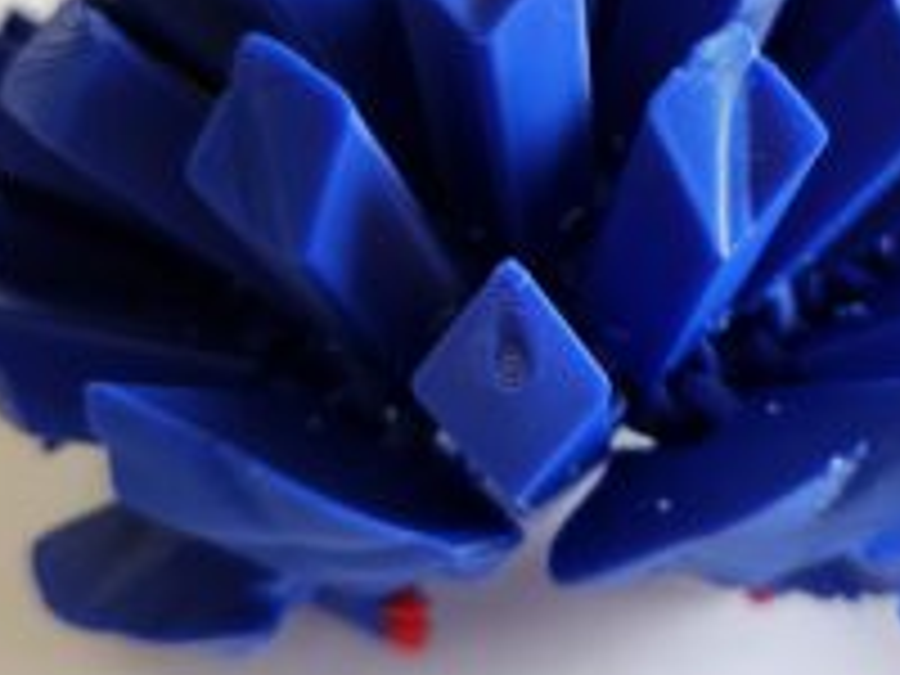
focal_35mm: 46
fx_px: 1196
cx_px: 594
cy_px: 198
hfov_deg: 40.8
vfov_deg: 31.1
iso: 500
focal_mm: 5.4
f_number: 1.8
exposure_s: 1/40
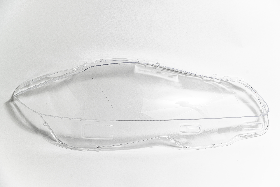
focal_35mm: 82
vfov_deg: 16.7
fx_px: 638
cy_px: 94
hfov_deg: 24.8
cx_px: 140
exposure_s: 1/100
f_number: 7.1
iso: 100
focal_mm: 82
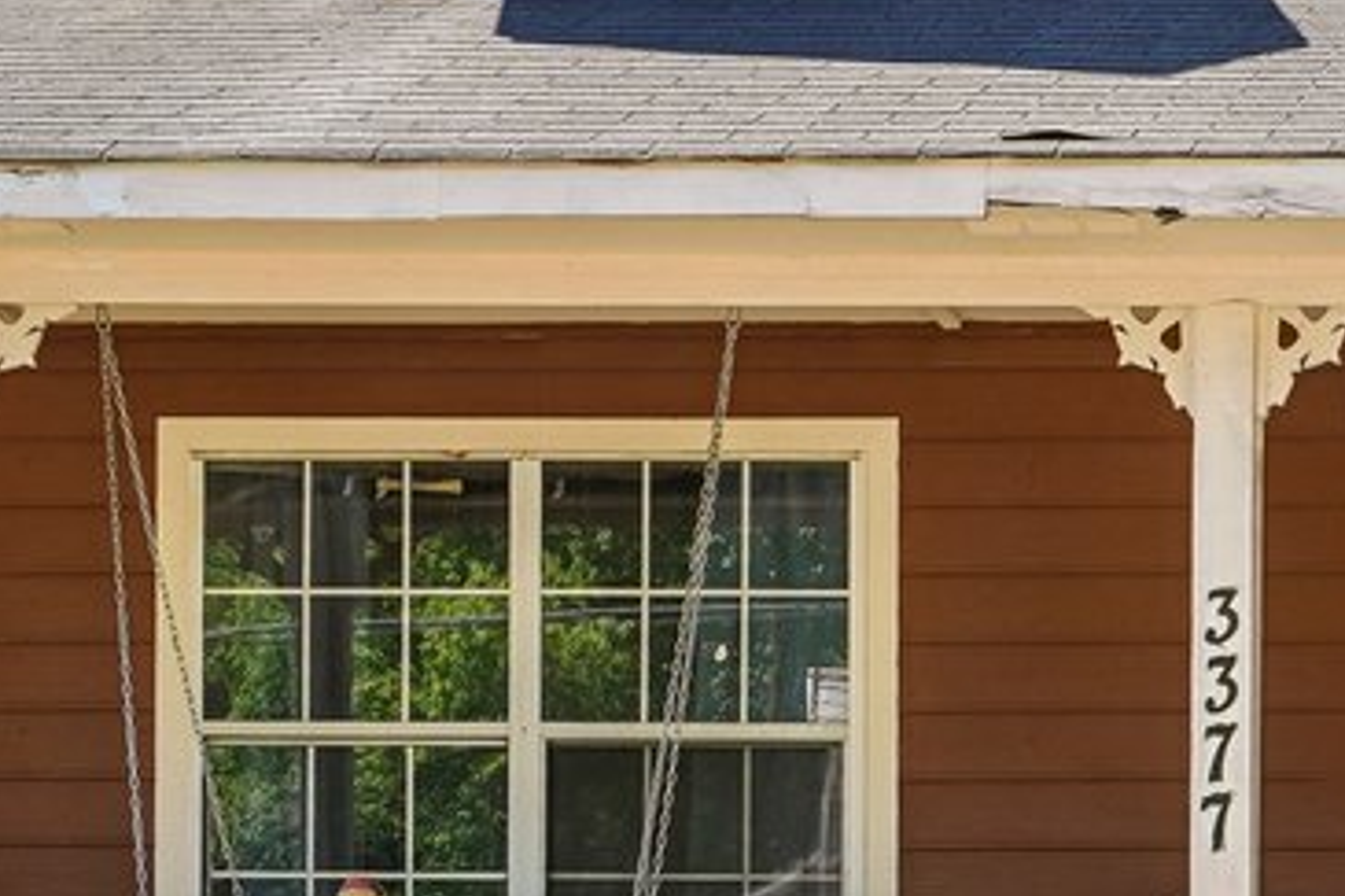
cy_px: 765
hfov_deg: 15.0
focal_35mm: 129
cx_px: 1857
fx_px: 4817
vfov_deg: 10.6
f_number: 8
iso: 100
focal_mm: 23
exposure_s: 1/50
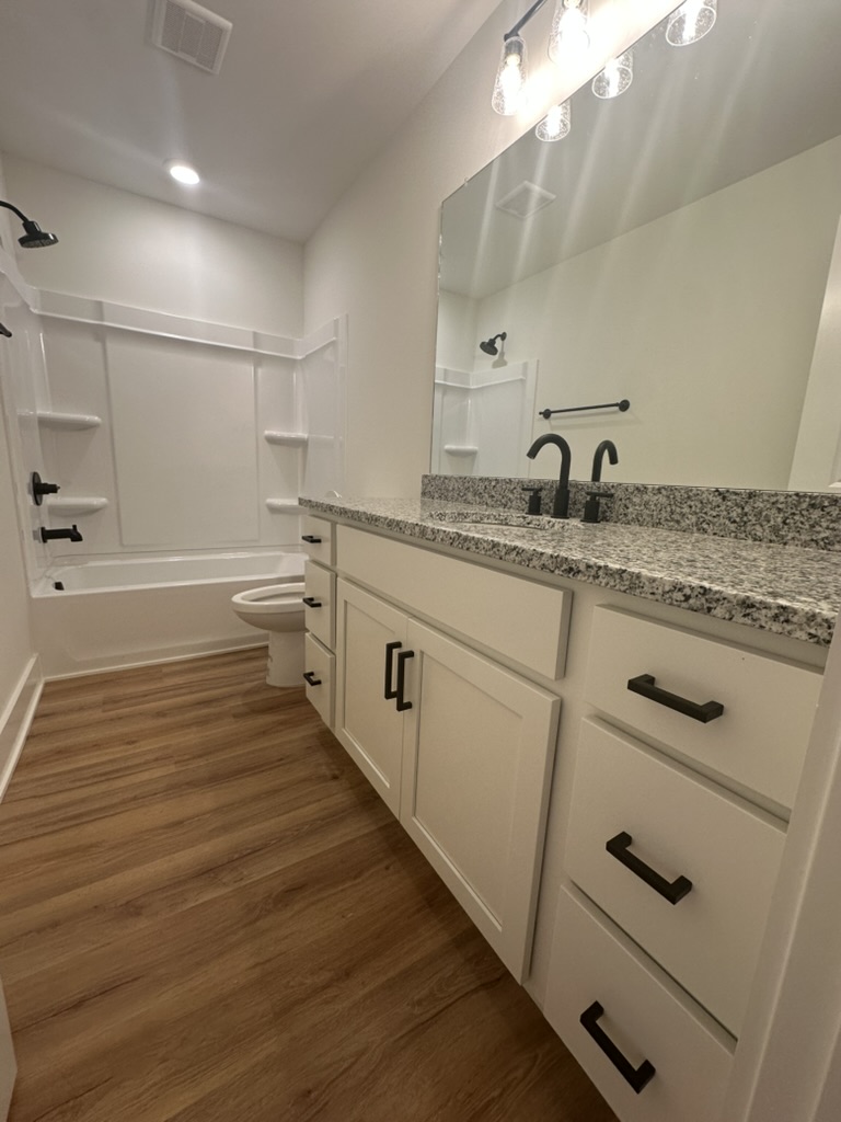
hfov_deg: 85.7
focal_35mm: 14
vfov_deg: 102.1
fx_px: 454
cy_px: 561
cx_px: 420
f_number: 2.2
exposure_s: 1/120
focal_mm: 2.22
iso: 160
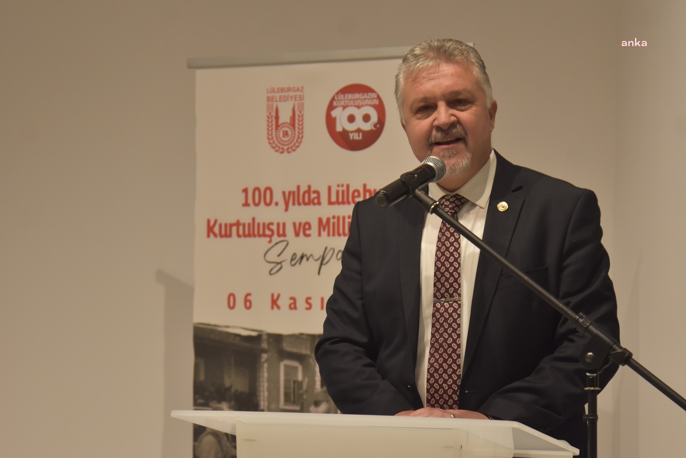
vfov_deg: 12.2
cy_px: 229
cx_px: 343
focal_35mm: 112
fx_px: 2144
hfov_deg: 18.2
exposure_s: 1/125
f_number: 4
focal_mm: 75
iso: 1000
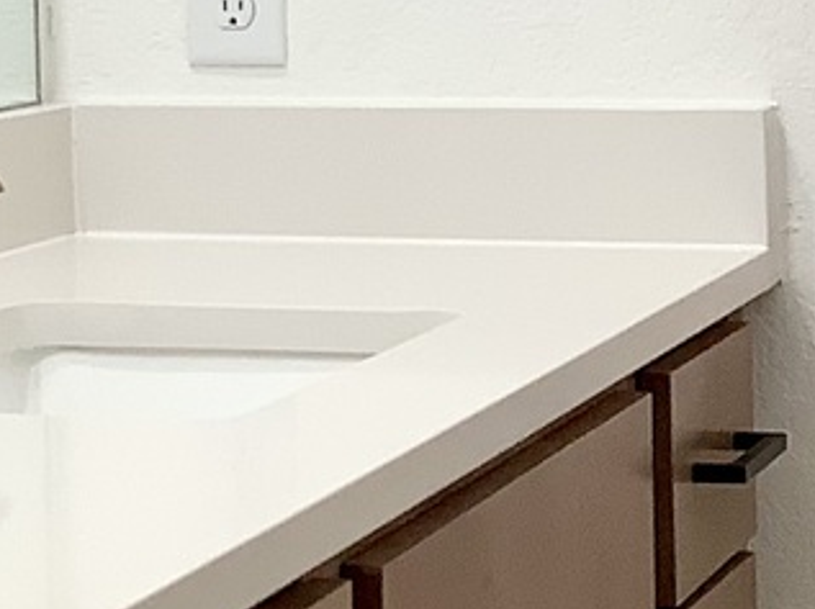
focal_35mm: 141
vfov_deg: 10.4
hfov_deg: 14.0
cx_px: 301
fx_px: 3316
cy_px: 8
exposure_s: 1/60
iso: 50
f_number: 2.4
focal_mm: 3.3
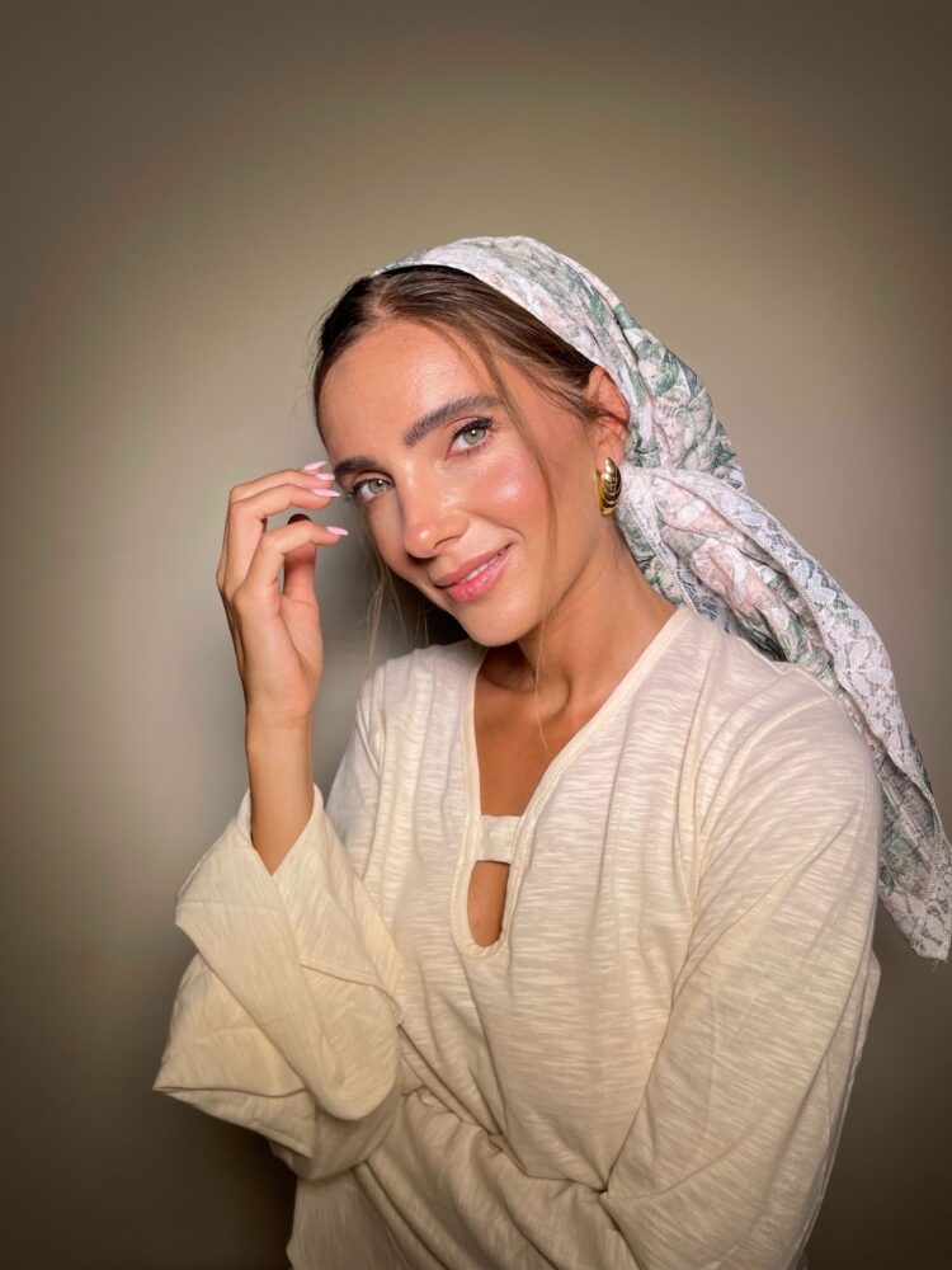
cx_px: 476
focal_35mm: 25
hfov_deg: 54.9
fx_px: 917
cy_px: 635
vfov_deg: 69.4
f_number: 1.6
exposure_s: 1/160
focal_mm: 5.1
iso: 32
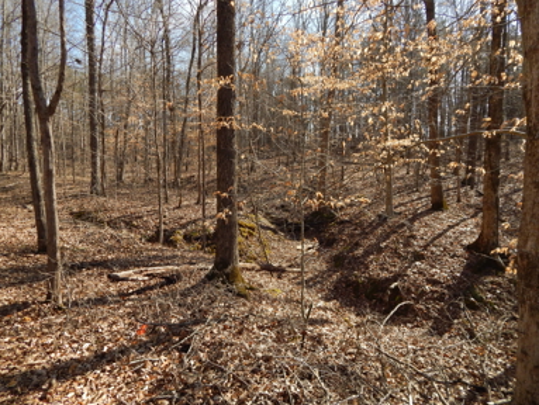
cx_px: 266
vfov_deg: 56.9
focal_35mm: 24
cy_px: 195
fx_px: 374
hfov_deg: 71.5
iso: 200
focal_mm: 4
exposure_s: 1/800
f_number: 3
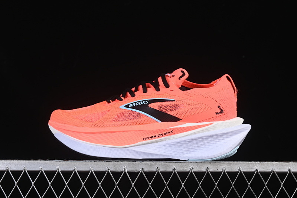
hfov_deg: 27.0
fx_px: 619
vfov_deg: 18.2
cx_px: 148
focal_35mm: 75
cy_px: 99
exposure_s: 1/80
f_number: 8
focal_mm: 50
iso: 160
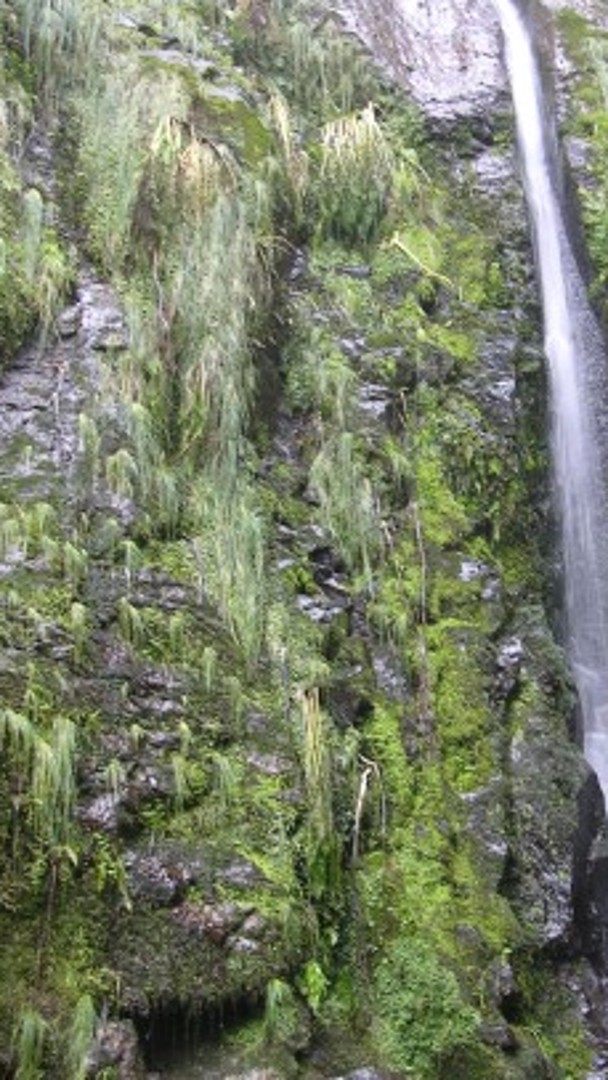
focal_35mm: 72
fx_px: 2063
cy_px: 616
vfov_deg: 29.3
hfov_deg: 16.6
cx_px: 534
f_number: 2.8
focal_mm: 8.9
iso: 50
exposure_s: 1/4.5
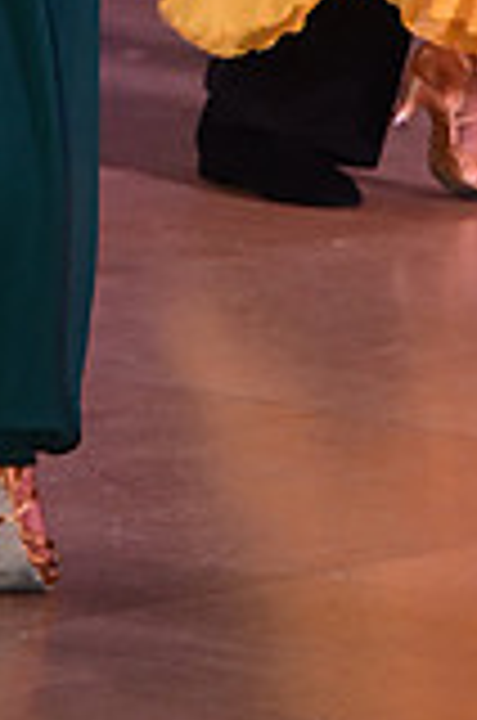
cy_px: -558
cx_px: -182
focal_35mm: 491
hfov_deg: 2.8
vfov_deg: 4.2
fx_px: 9800
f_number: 8
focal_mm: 135
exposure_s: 1/320
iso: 2500
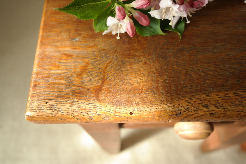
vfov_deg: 36.9
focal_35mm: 36
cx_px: 123
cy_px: 82
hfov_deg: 53.1
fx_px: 246
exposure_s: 1/25
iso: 400
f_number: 5.6
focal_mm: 24
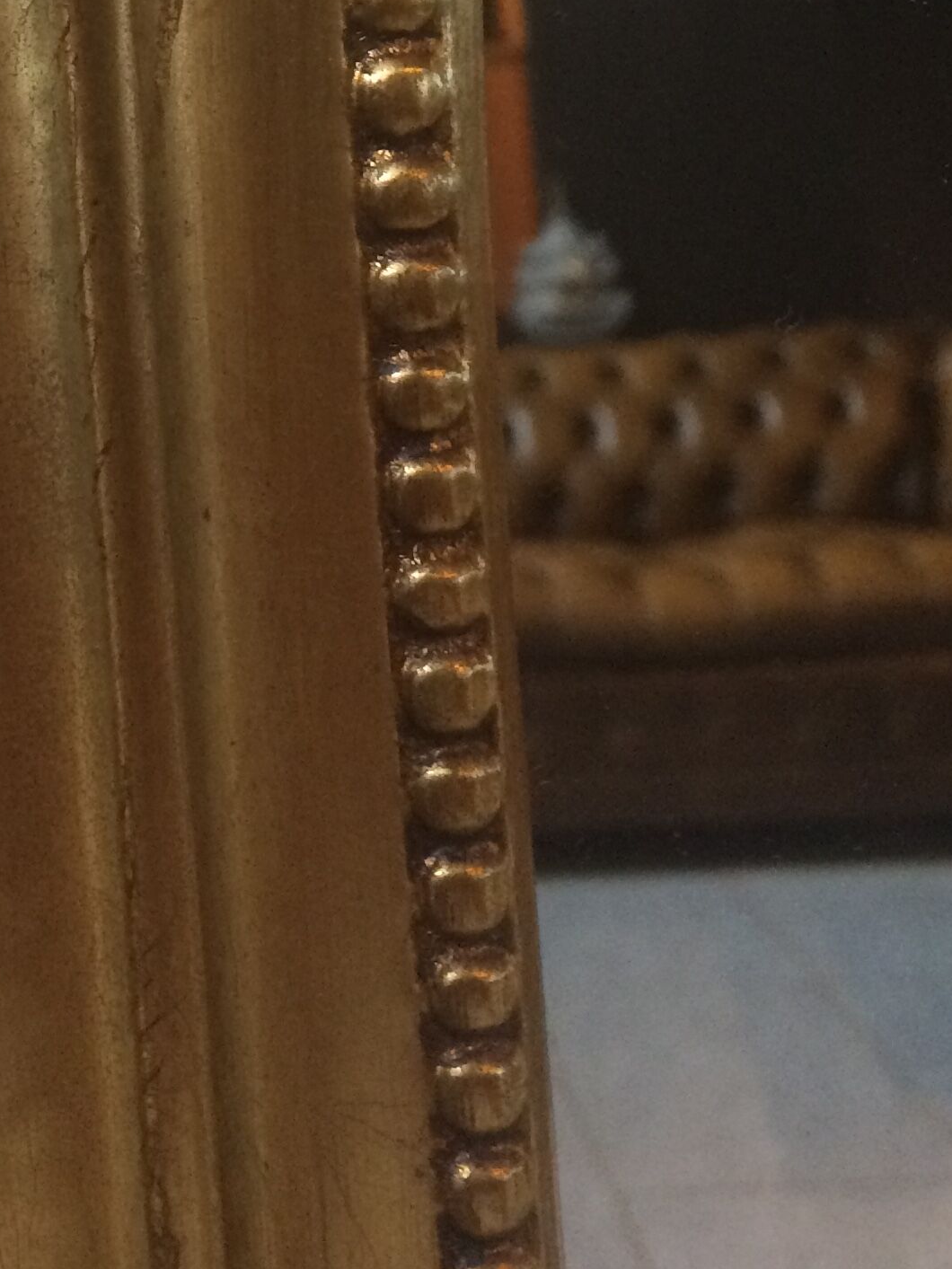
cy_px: -124
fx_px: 2456
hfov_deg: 21.3
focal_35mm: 67
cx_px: 36
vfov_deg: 26.7
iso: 250
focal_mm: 4.15
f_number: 2.2
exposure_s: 1/33
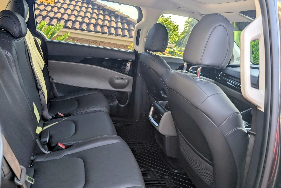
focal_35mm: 26
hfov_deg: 69.4
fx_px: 203
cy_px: 98
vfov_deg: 49.5
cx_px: 138
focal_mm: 6.9
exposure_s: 1/210
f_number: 1.68
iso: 80
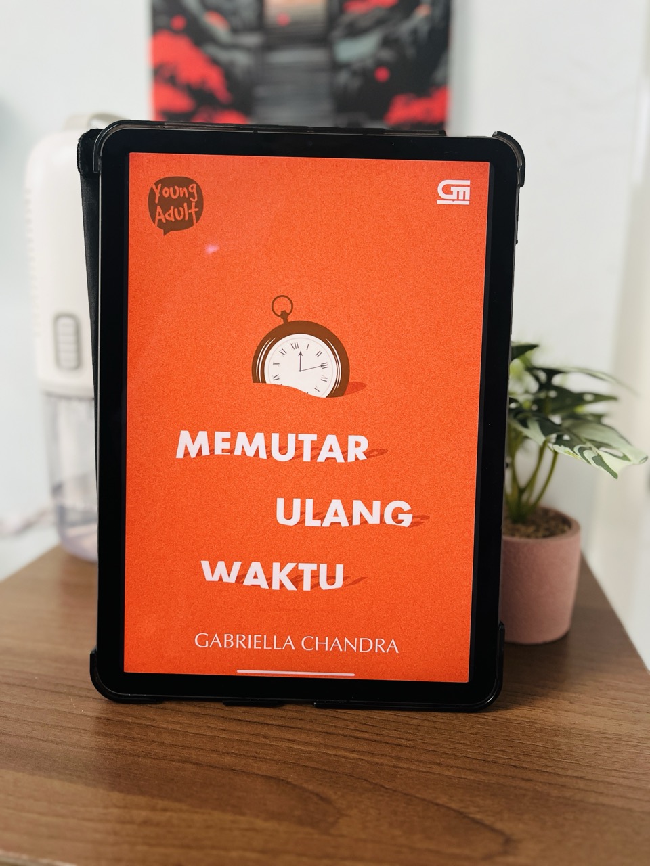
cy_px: 433
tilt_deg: -11.3
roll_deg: -1.4
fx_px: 651
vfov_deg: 67.3
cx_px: 325
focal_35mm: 26
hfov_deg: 53.1
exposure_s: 1/50
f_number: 1.6
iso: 200
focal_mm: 5.1
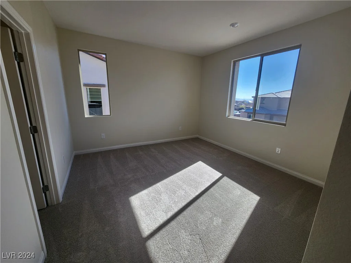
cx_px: 176
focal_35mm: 13
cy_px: 132
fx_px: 132
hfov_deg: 106.2
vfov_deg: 89.9
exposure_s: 1/433
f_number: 2.2
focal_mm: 2.2
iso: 50
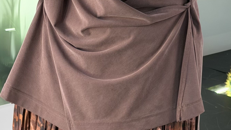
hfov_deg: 13.7
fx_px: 962
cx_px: 80
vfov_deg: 7.7
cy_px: 128
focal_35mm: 157
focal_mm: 6.76
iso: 80
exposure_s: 1/171
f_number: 1.78
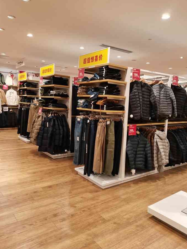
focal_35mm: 27
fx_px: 194
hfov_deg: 51.4
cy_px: 124
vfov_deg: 65.3
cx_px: 96
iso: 125
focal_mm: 5.58
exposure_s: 1/100
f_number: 1.8
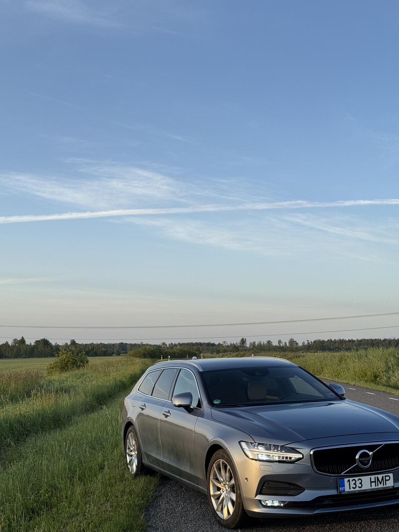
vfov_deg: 39.7
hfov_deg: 30.3
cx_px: 200
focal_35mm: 48
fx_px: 738
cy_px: 266
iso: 64
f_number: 1.78
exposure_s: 1/739
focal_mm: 6.76
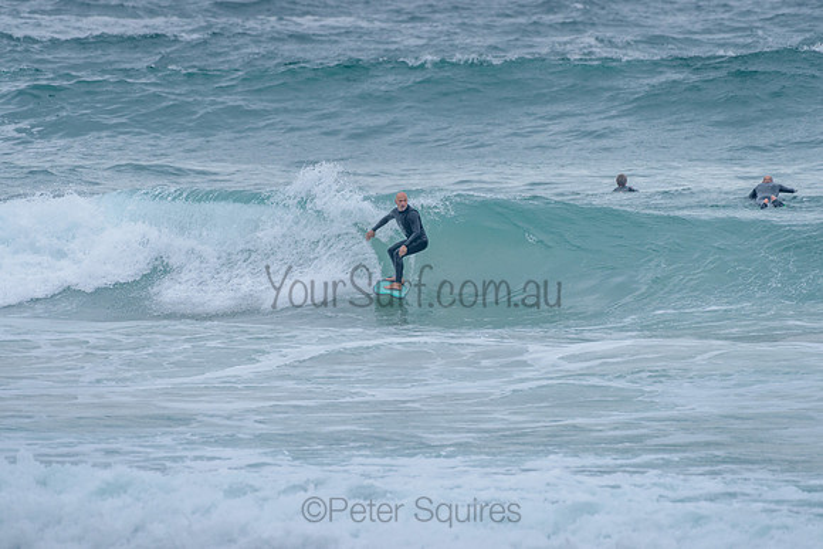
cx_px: 413
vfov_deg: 2.2
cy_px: 213
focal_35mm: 613
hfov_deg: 3.4
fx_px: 14011
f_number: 5.6
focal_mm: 500
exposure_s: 1/1250
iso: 640
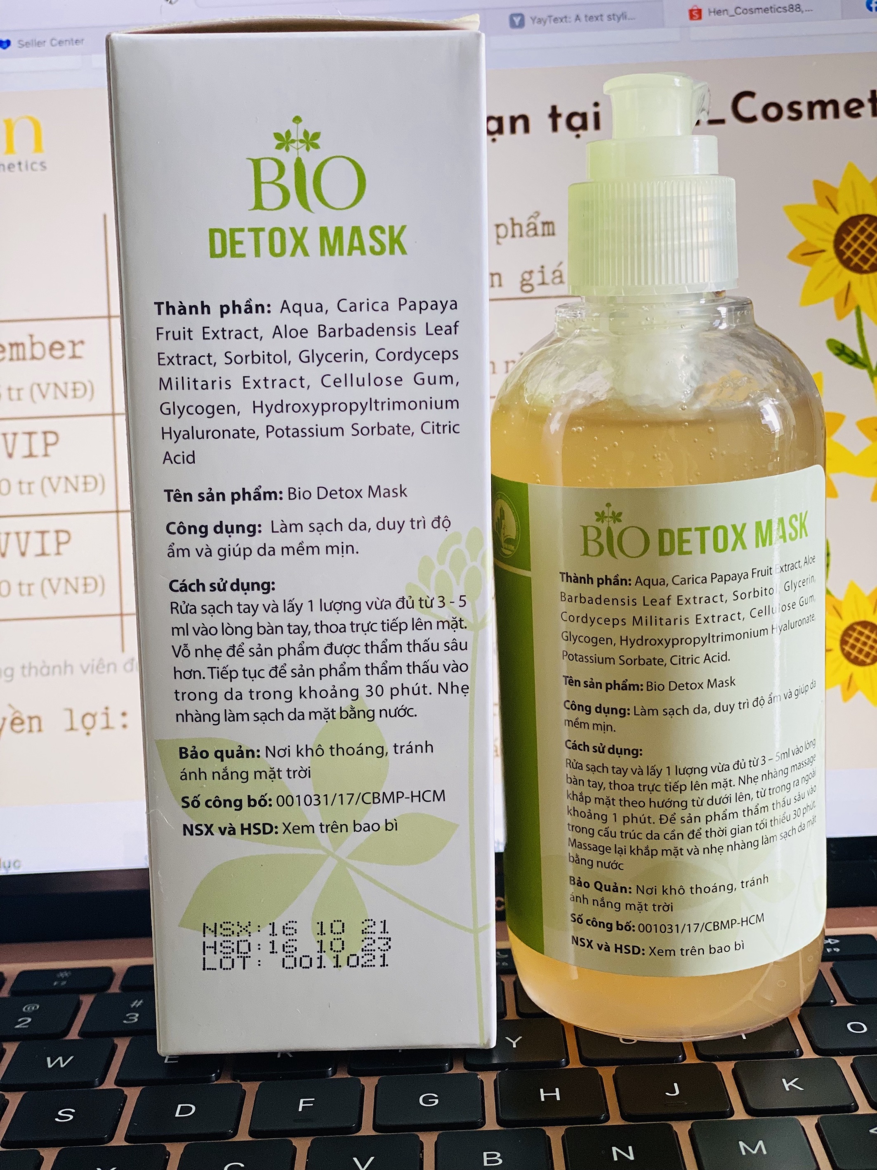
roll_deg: +2.4
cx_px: 438
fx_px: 1757
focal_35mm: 52
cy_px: 585
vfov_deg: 36.8
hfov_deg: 28.0
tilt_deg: -10.3
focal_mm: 6
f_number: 2
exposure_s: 1/122
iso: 100
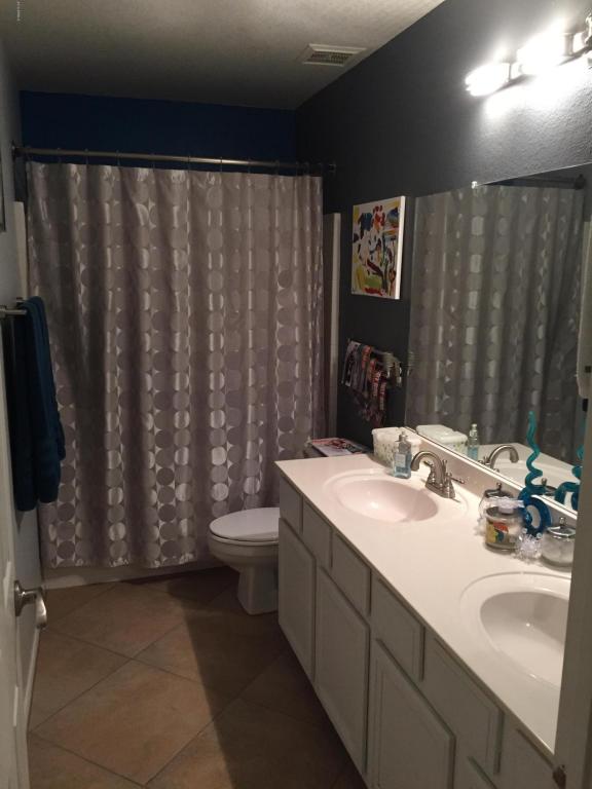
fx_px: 661
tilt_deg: -9.7
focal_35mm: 29
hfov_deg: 48.2
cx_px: 296
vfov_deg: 61.7
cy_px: 394
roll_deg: -1.3
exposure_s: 1/30
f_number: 2.2
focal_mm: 4.15
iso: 160
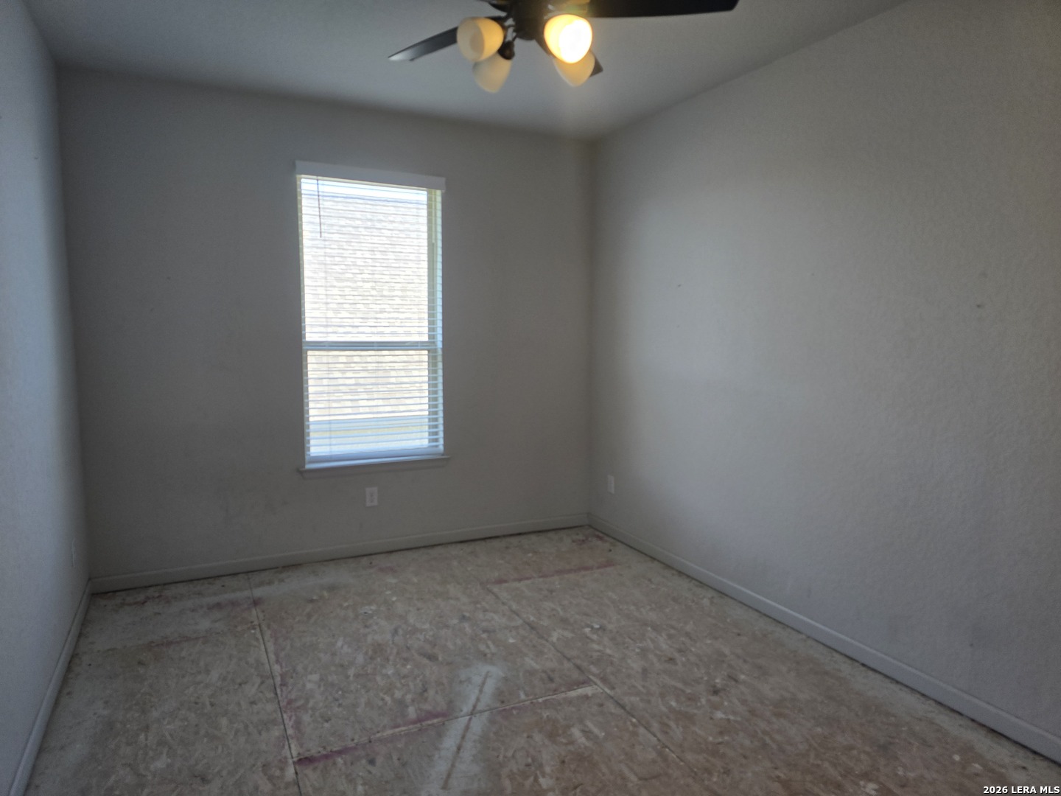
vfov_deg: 58.9
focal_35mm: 23
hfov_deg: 73.9
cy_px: 398
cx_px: 530
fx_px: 705
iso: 100
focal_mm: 6.3
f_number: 1.7
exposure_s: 1/120
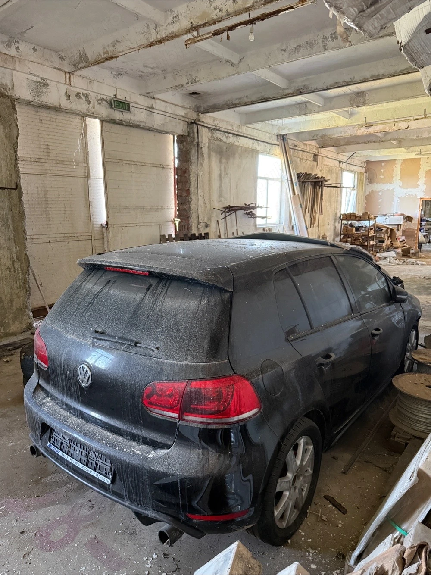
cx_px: 216
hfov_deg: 56.8
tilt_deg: -10.0
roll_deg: -0.4
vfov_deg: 71.6
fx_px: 399
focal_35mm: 24
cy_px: 288
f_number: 1.78
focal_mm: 6.76
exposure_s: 1/60
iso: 640
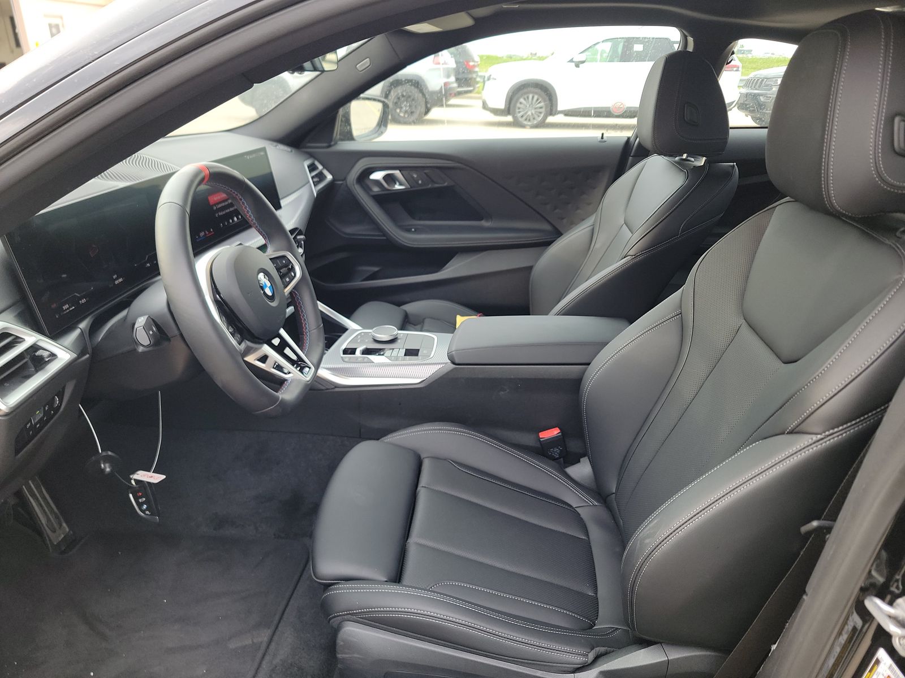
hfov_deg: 71.6
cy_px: 339
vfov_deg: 56.8
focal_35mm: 24
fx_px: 627
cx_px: 452
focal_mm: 6.7
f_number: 1.8
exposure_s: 1/59
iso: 117
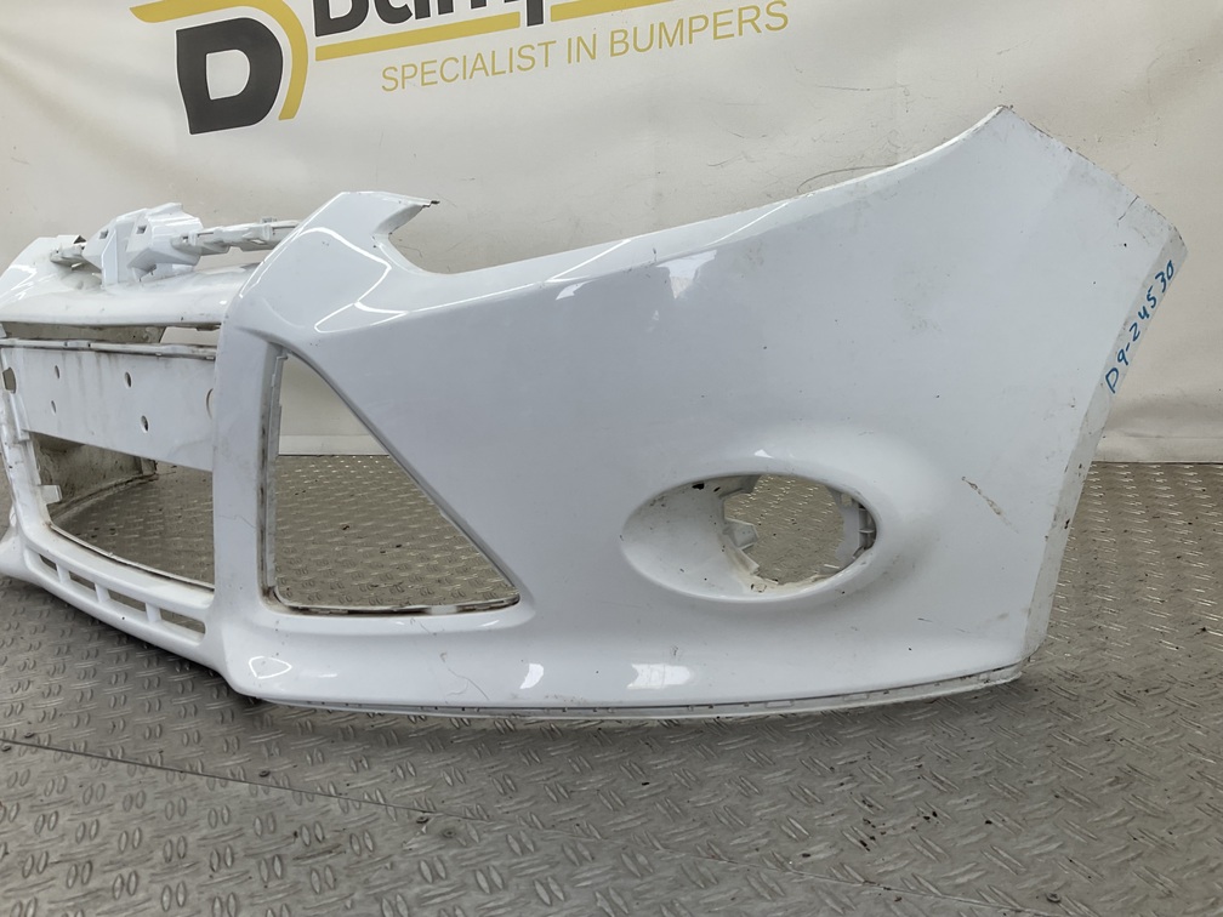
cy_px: 458
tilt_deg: -13.3
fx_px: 1025
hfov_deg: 61.7
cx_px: 612
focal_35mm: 29
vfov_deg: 48.2
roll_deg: +3.1
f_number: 1.8
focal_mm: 3
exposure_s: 1/140
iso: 16
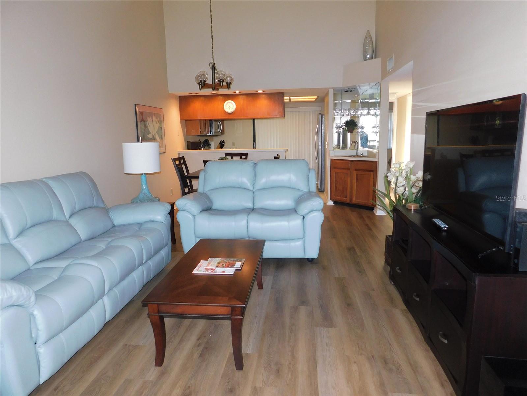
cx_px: 264
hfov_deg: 73.9
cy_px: 198
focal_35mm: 23
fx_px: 350
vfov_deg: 58.9
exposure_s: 1/30
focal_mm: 4
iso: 220
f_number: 3
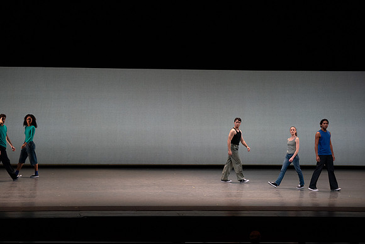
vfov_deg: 9.3
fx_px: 1501
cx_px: 182
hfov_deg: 13.9
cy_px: 122
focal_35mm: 148
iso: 5000
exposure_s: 1/400
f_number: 9
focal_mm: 148
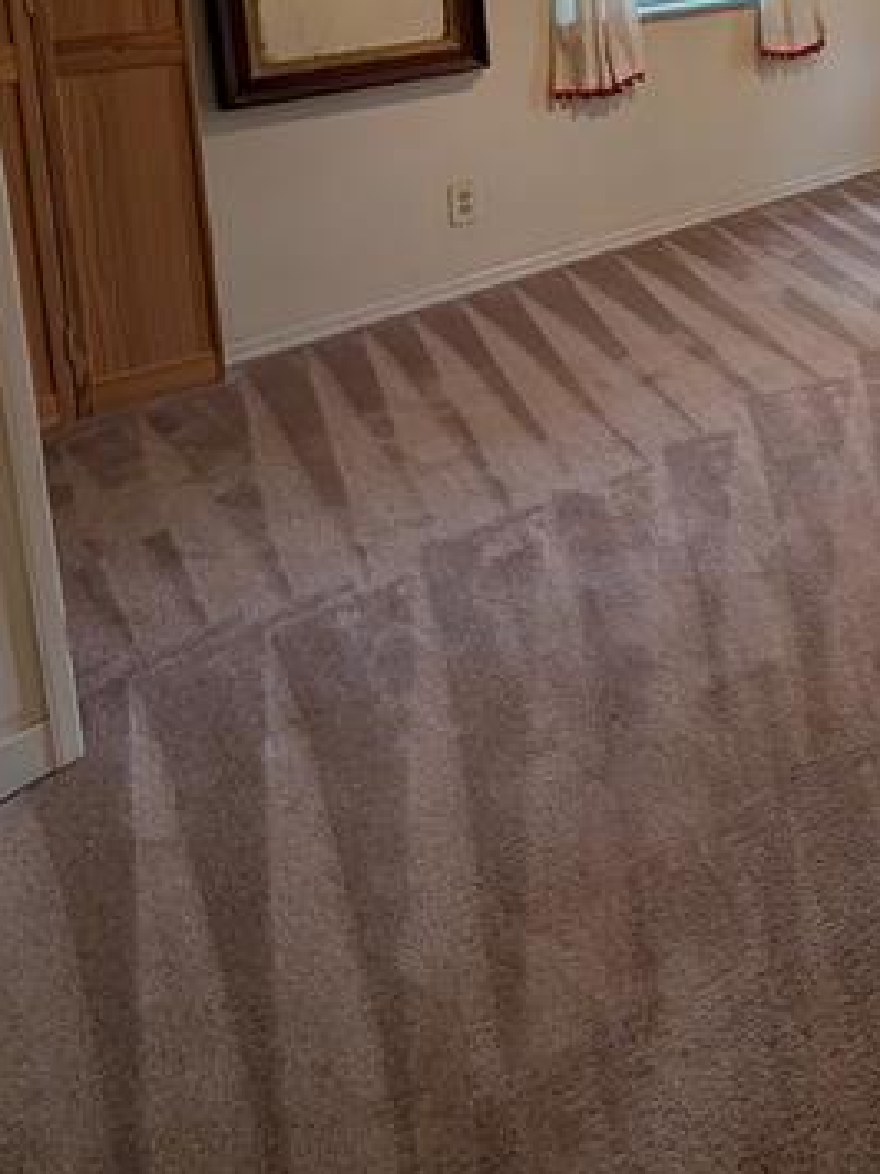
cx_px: 900
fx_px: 882
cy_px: -63
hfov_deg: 44.3
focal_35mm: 26
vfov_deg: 50.4
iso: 127
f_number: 1.7
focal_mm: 2.02
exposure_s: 1/40
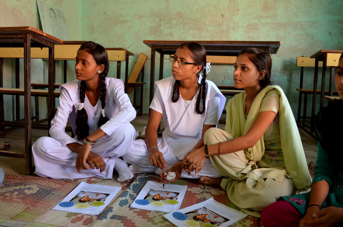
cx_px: 172
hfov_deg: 57.3
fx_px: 314
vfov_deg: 39.8
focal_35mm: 33
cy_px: 114
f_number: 3.8
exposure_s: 1/60
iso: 640
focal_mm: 22
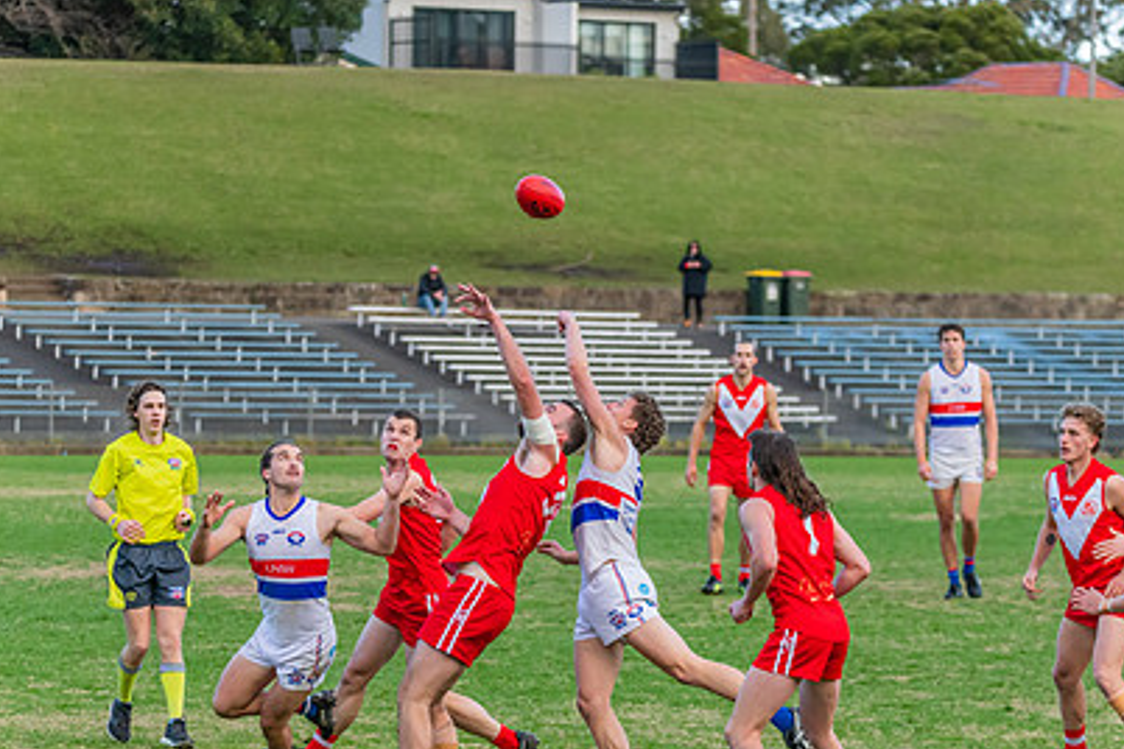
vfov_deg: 6.3
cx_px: 587
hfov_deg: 9.5
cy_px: 488
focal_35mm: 217
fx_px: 6775
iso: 2200
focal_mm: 150
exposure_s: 1/1600
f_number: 5
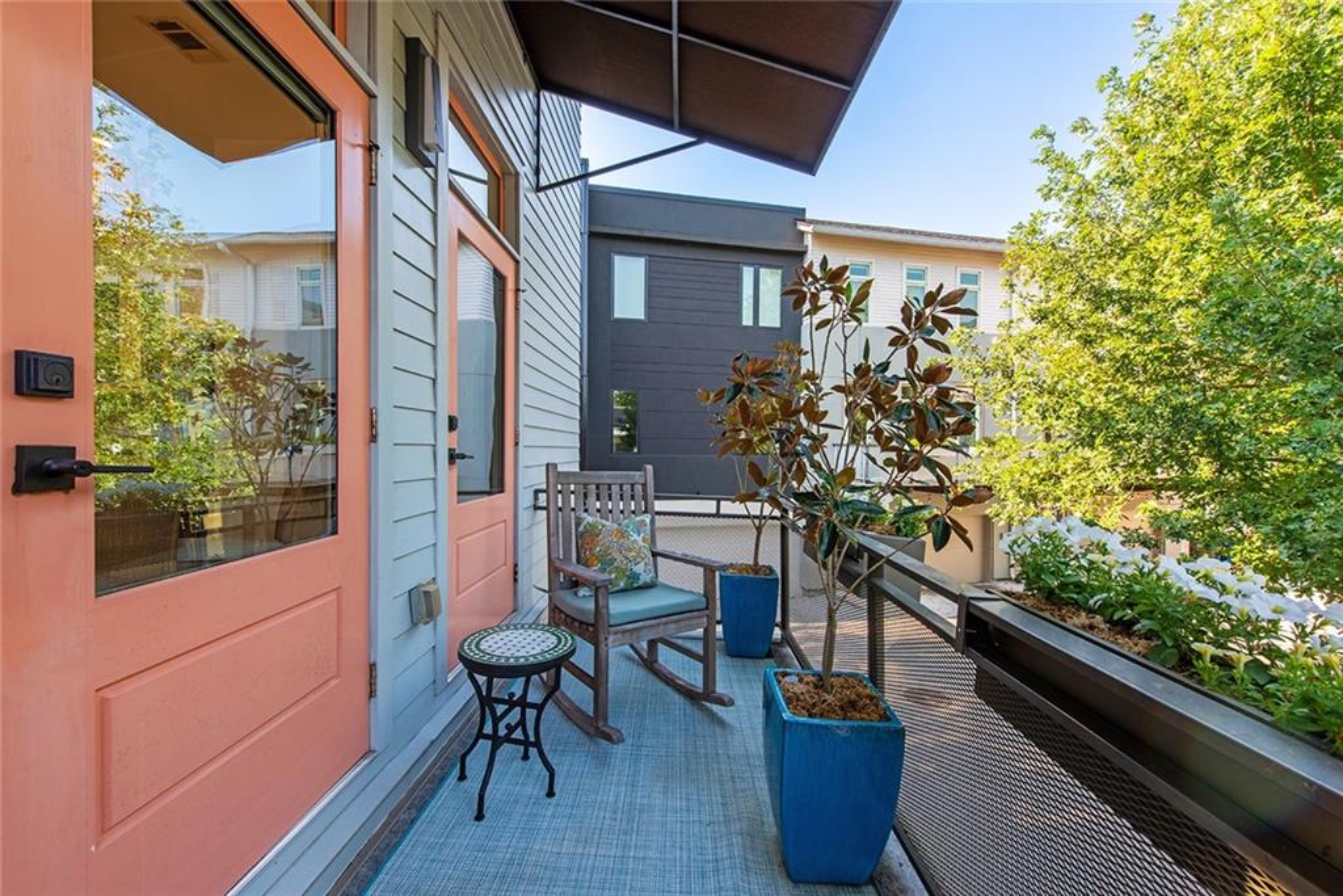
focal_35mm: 14
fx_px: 522
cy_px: 448
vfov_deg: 81.2
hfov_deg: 104.2
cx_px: 672
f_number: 11
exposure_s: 1/160
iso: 400
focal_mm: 14
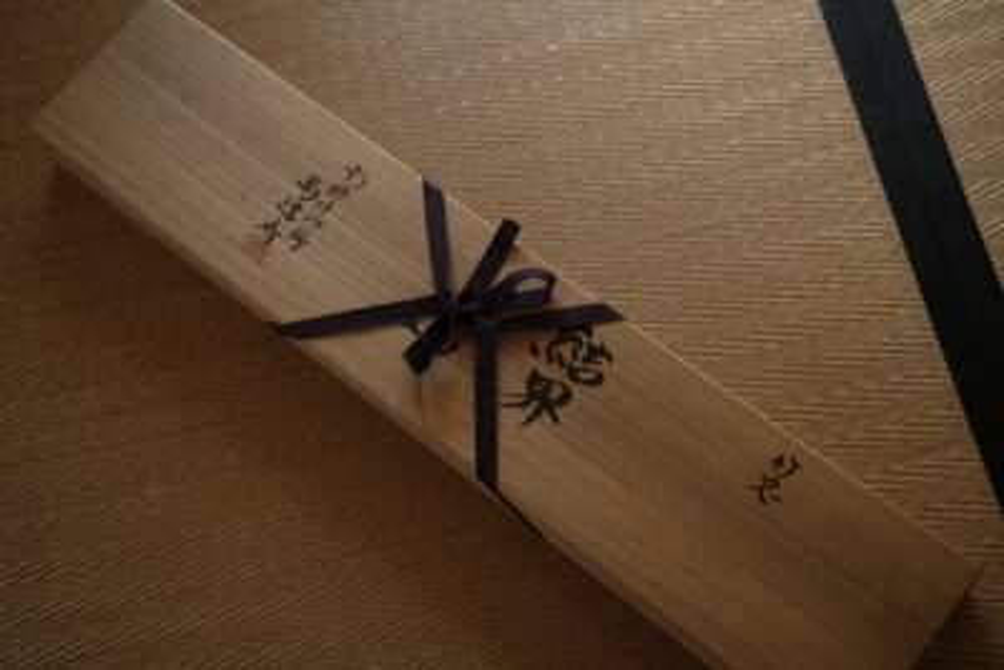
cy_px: 335
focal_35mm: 50
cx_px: 502
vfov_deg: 27.0
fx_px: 1395
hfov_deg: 39.6
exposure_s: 1/250
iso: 160
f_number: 1.4
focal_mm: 33
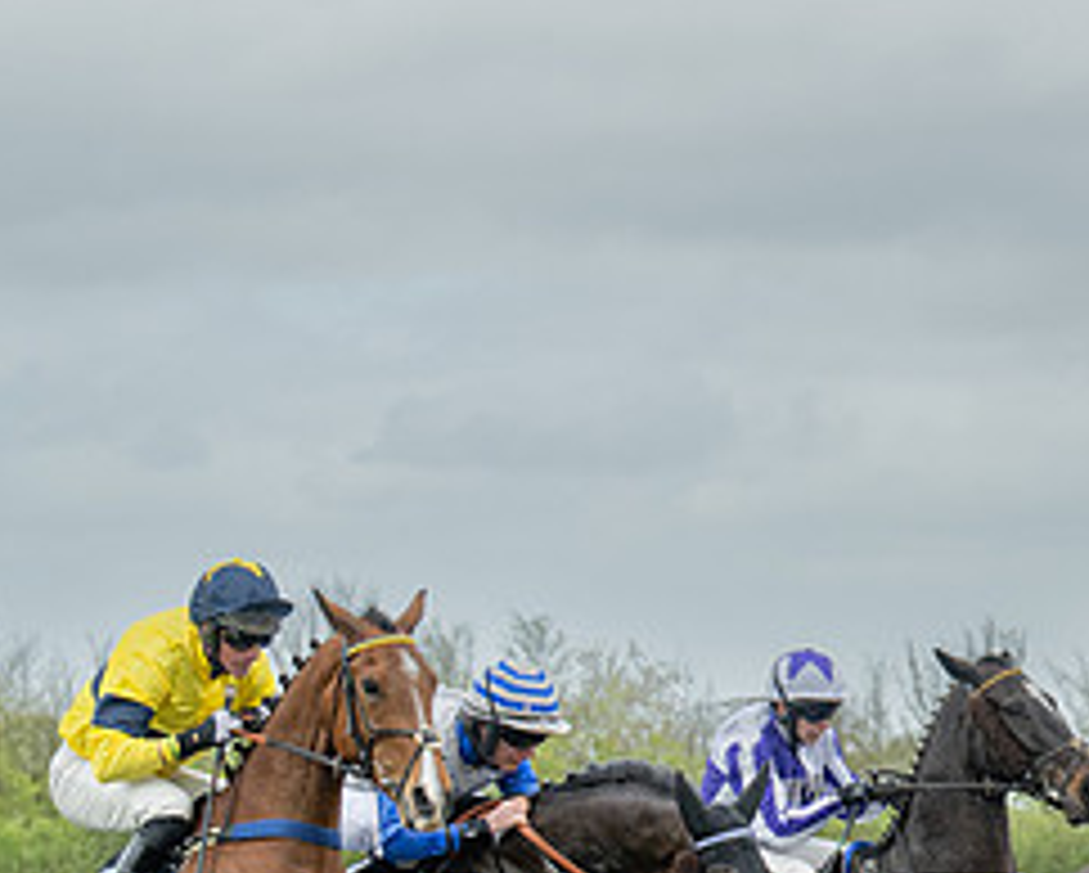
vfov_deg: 6.5
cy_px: 1146
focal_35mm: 235
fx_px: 7580
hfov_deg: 8.1
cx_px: 1325
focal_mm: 70
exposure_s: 1/1000
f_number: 5
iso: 400
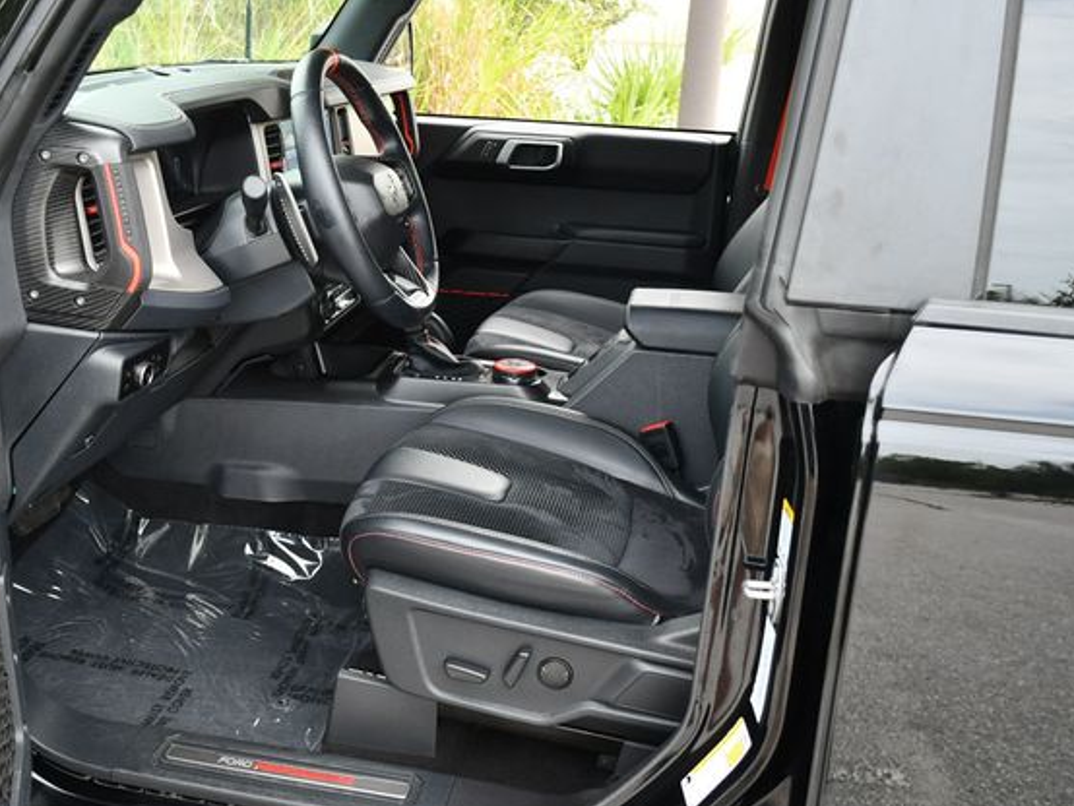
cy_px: 413
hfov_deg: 46.7
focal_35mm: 40
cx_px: 463
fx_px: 1242
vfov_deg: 36.0
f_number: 3.5
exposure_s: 1/250
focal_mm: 18
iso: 450
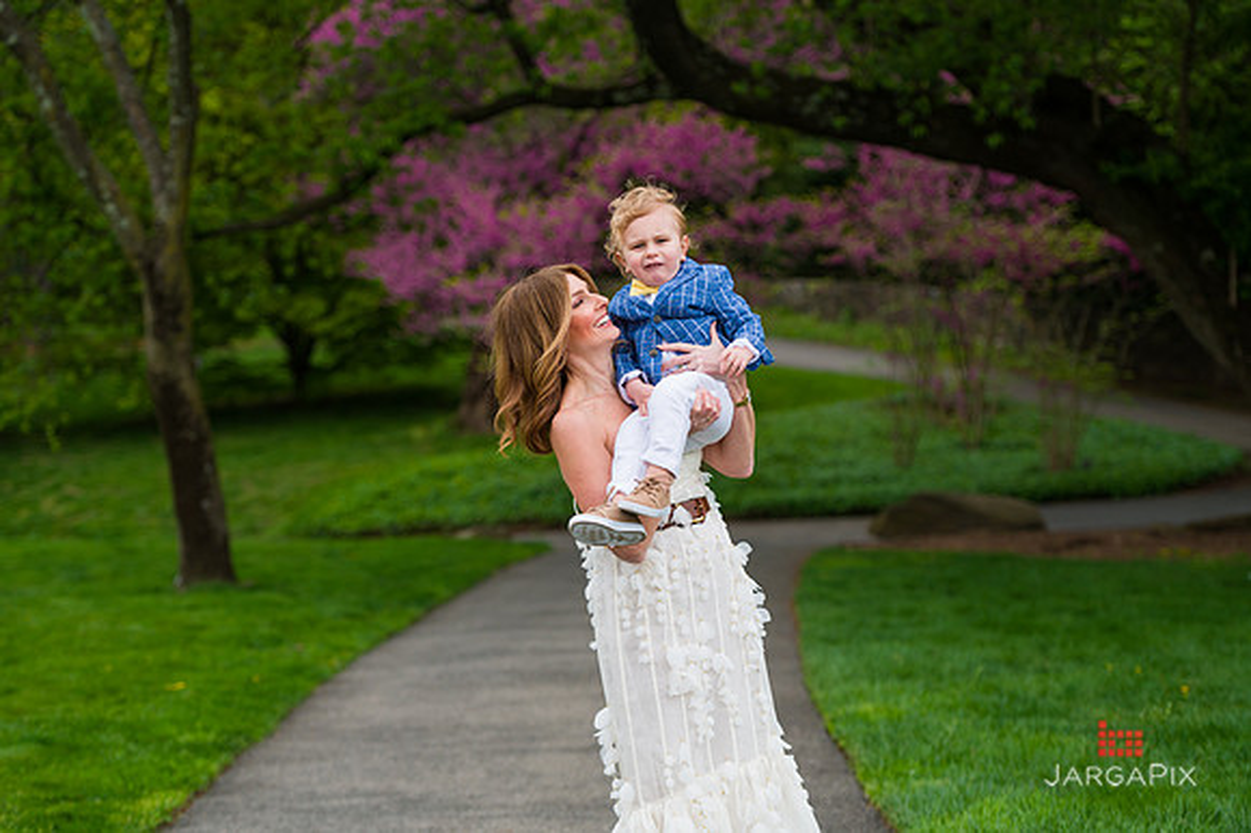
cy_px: 416
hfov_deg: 22.6
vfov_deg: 15.2
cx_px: 626
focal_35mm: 90
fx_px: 3126
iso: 200
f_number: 3.5
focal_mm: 90
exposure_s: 1/1000
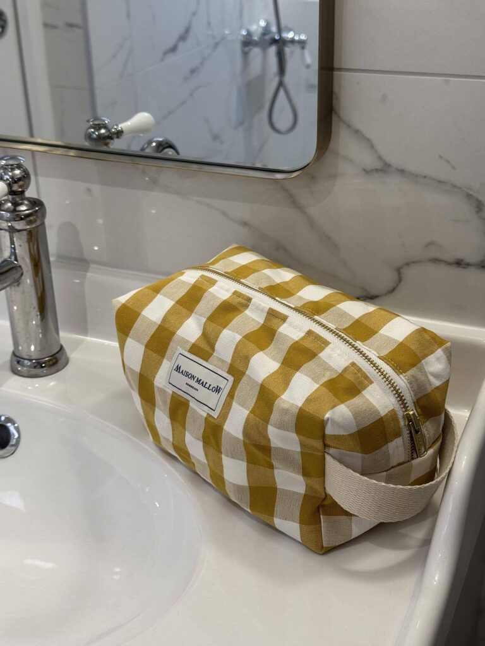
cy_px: 323
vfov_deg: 39.7
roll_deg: +1.1
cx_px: 242
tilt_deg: -26.5
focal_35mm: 48
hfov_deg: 30.3
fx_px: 897
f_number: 1.78
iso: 64
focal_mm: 6.76
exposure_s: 1/100
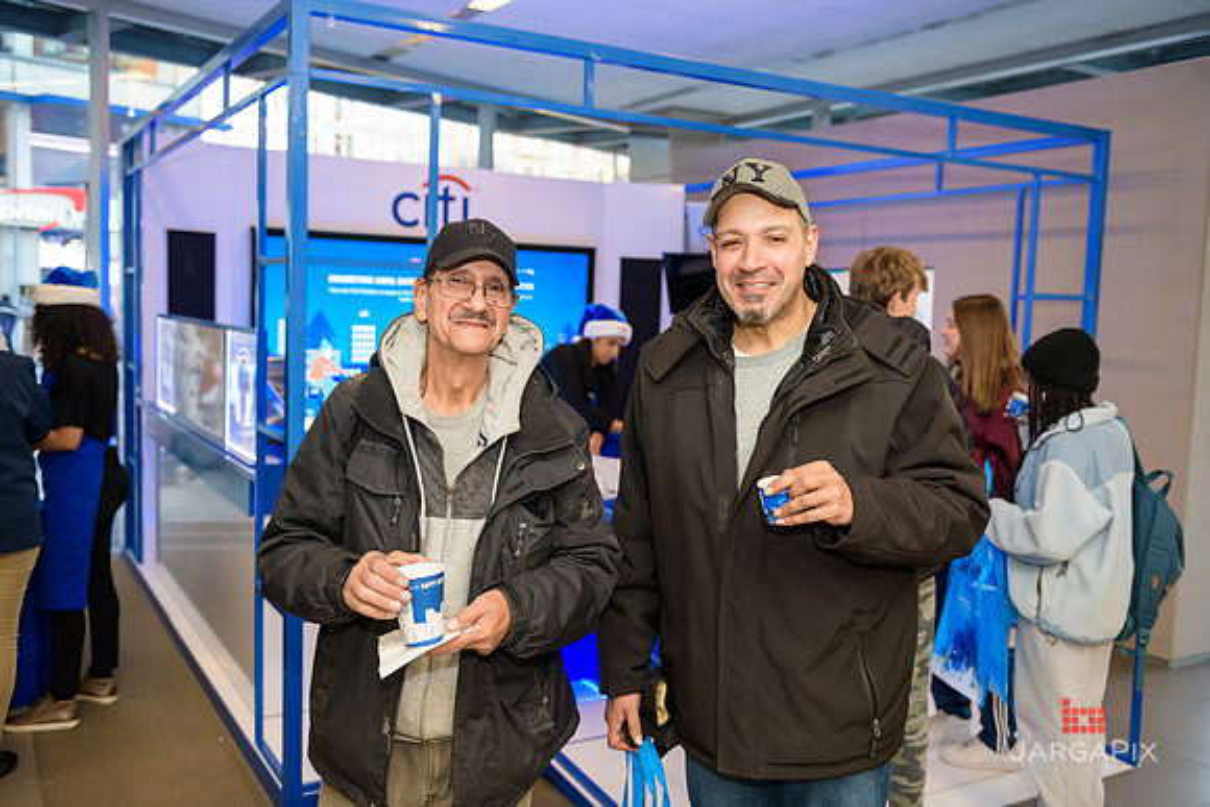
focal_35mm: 32
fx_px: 1076
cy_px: 404
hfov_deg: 58.7
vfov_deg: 41.1
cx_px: 605
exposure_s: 1/125
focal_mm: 32
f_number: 3.2
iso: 800
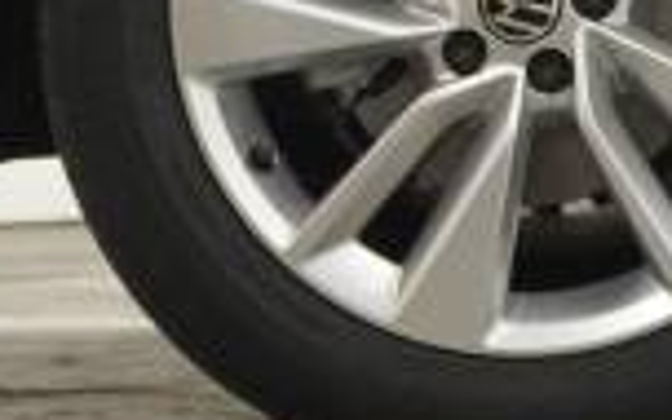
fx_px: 3773
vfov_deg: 6.3
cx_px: 438
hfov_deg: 10.2
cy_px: -274
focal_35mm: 206
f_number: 5
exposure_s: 1/160
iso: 3200
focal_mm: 32
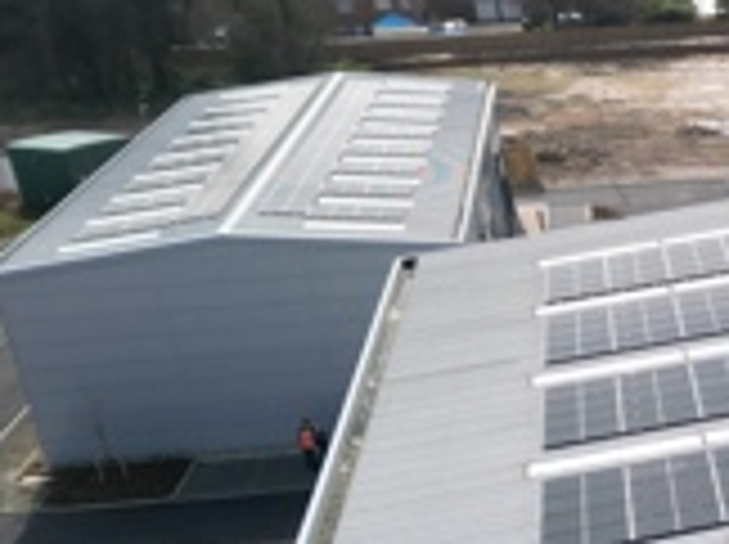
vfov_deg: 15.5
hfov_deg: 18.7
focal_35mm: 89
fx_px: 1872
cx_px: 1184
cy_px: 760
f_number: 1.7
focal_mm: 6.72
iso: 200
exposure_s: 1/1000
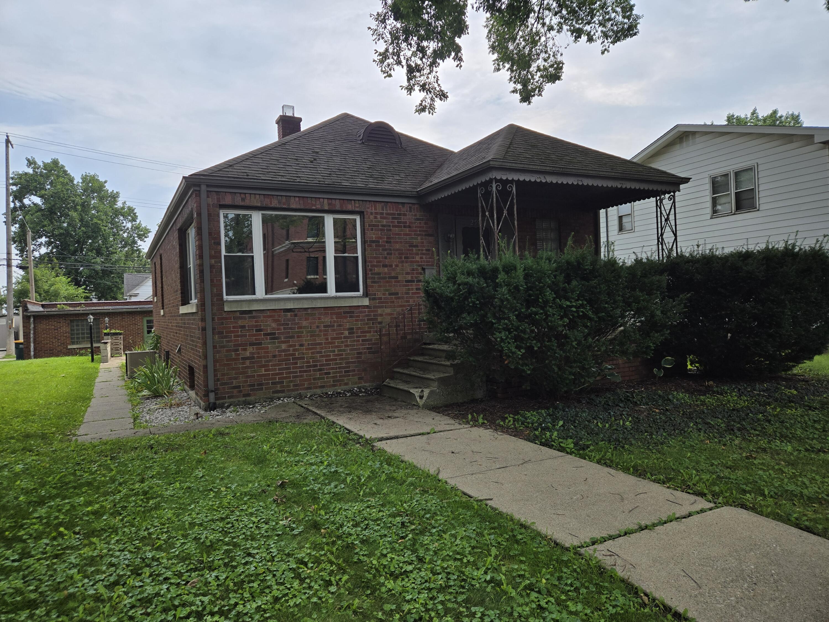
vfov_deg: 58.9
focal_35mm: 23
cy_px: 311
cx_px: 414
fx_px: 551
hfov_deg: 73.9
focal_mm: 5.4
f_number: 1.8
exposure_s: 1/2423
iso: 25
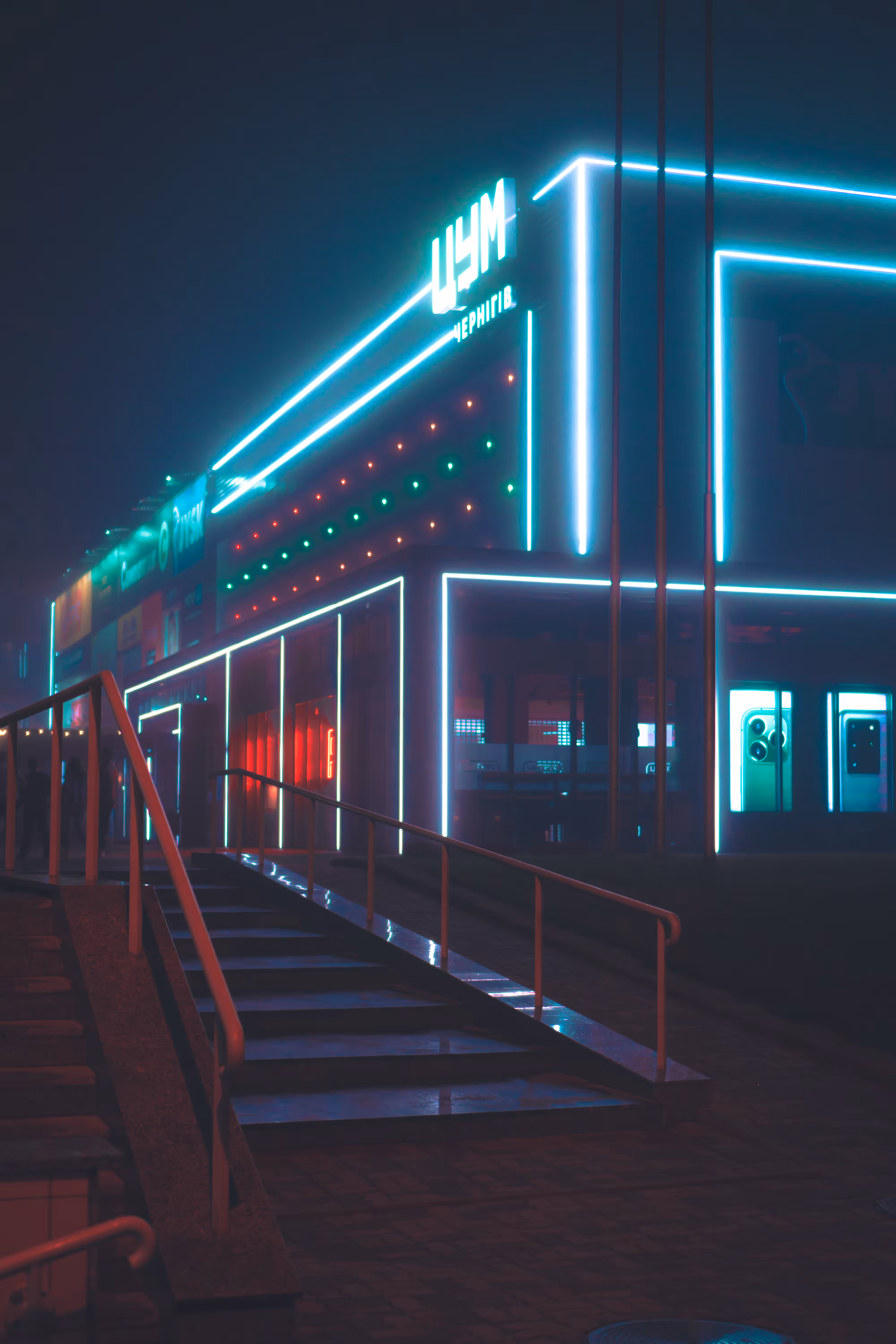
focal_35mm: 52
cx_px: 448
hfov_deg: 25.8
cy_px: 672
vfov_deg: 37.9
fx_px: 1960
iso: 200
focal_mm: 35
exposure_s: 1/50
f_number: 1.8
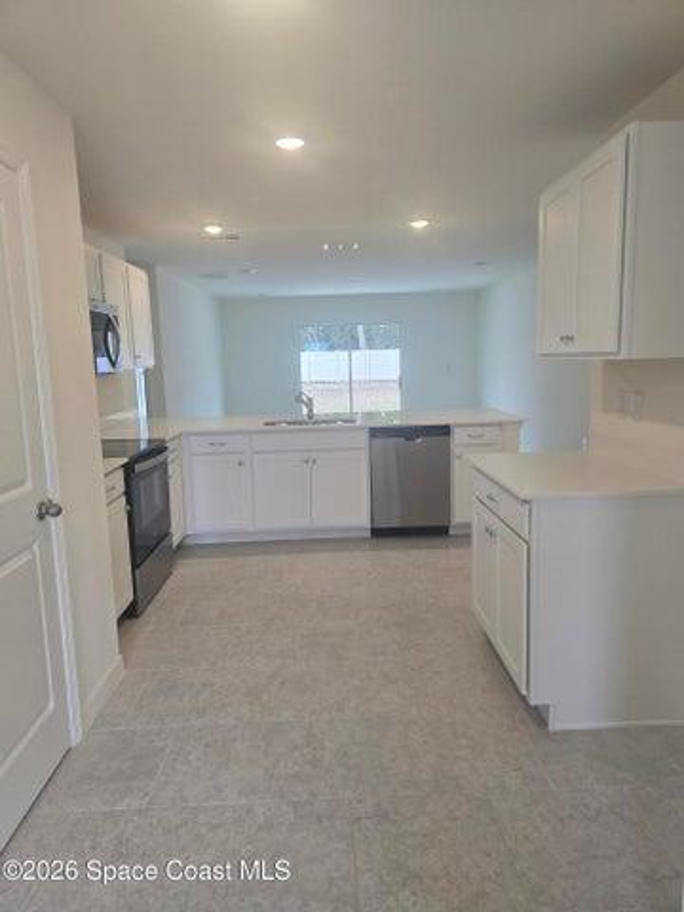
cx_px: 342
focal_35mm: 23
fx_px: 606
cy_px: 456
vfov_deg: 73.9
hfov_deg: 58.9
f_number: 1.7
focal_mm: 6.3
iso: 100
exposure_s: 1/120
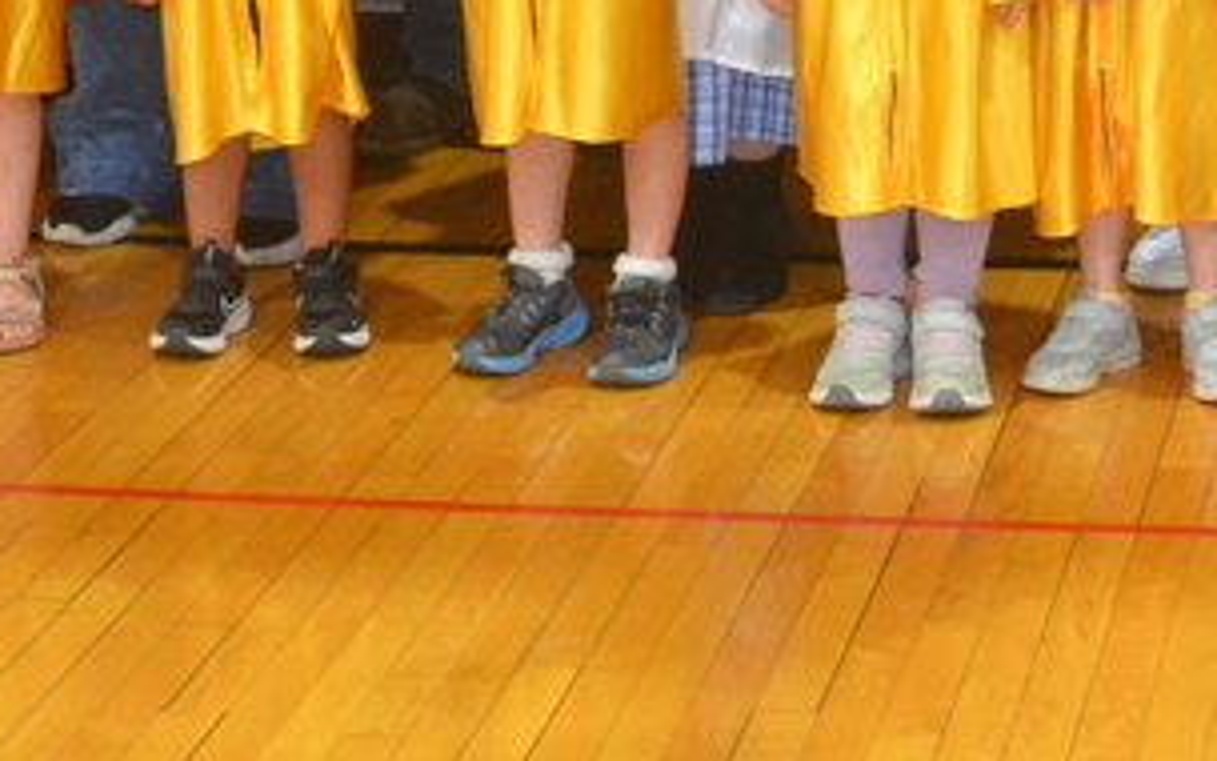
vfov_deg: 9.4
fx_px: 4444
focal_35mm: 134
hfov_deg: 15.5
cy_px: -495
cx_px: 897
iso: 1250
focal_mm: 26
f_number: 4.2
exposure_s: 1/60
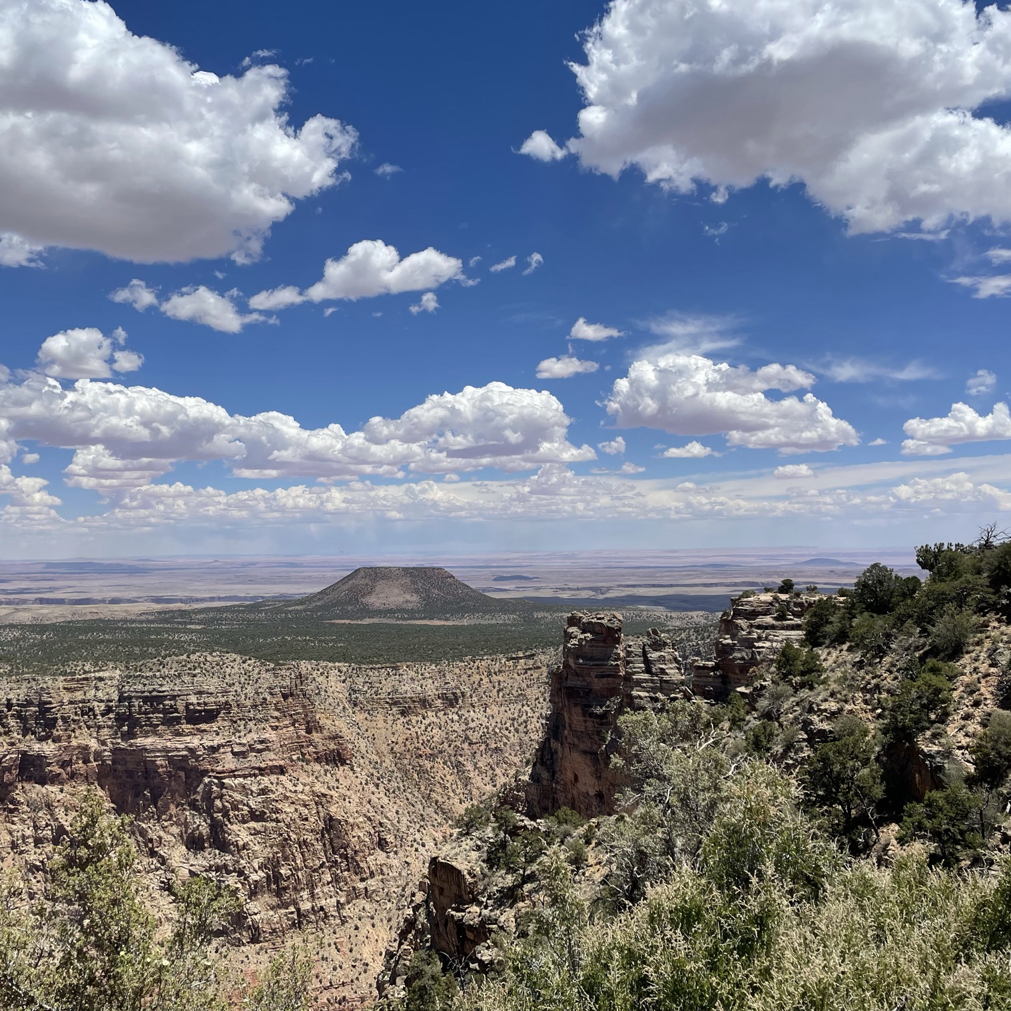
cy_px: 500
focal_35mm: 31
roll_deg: +2.0
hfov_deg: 52.4
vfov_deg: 52.5
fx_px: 1024
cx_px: 448
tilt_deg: +2.7
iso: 32
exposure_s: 1/7299
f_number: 1.6
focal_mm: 4.2
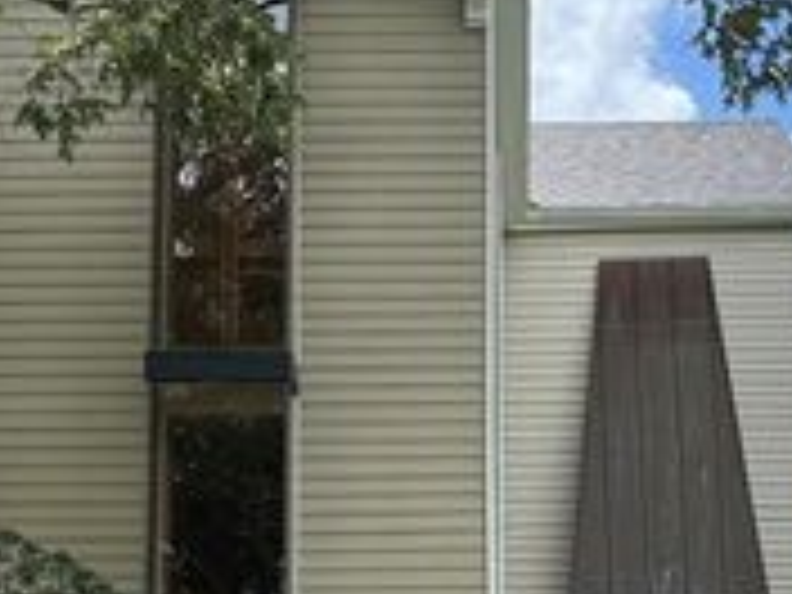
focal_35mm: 74
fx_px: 1693
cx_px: 464
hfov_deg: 26.3
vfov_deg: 19.6
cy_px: 515
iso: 64
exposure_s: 1/1239
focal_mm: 5.96
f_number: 1.6
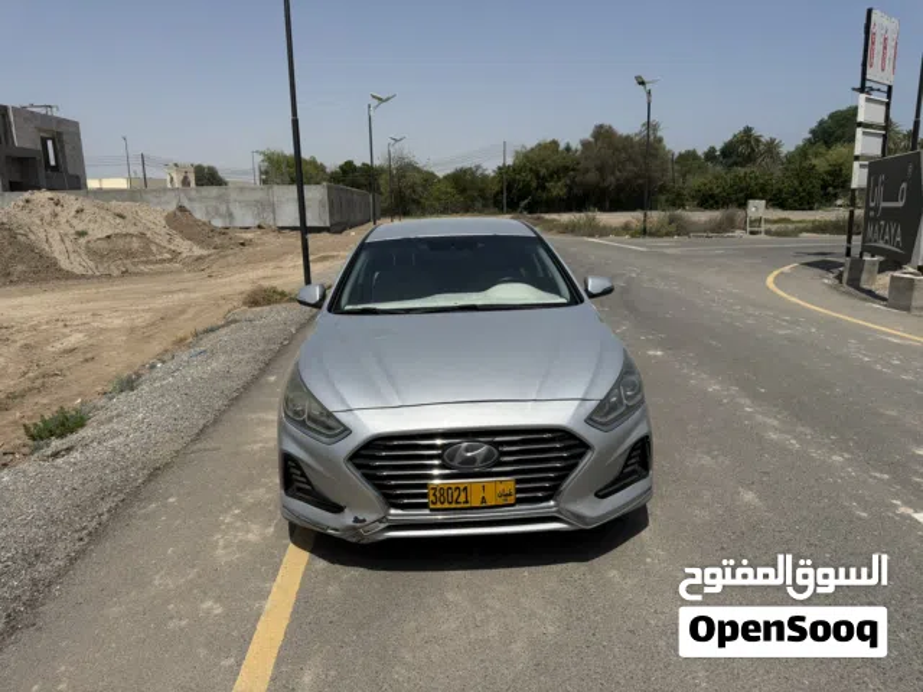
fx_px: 640
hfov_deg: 71.6
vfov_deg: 56.8
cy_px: 346
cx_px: 462
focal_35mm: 24
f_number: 1.78
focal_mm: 6.76
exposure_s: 1/14286
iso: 125
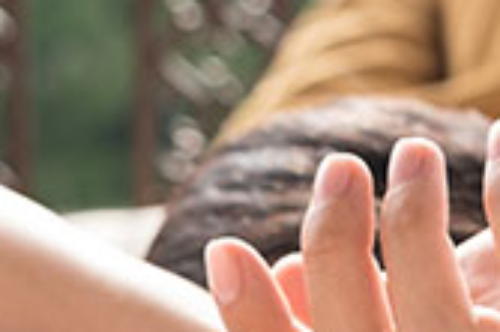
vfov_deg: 8.1
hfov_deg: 12.1
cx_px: 467
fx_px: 2331
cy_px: 16
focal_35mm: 168
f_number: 3.6
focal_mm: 34.3
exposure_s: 1/125
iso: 200
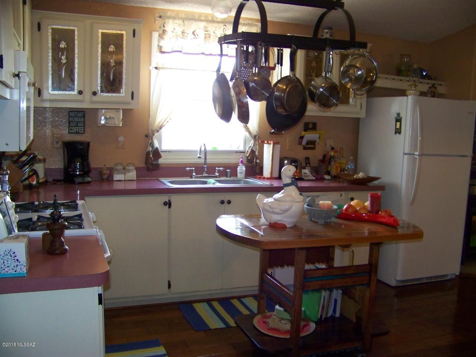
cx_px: 238
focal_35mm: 36
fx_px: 495
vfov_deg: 39.7
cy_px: 178
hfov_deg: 51.4
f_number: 2.8
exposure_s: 1/30
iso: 200
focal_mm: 5.85
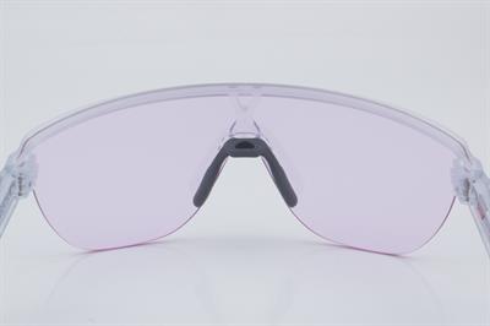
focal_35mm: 75
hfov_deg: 27.0
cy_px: 163
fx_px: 1020
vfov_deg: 18.2
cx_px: 245
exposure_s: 1/4
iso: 100
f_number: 32
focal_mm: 50
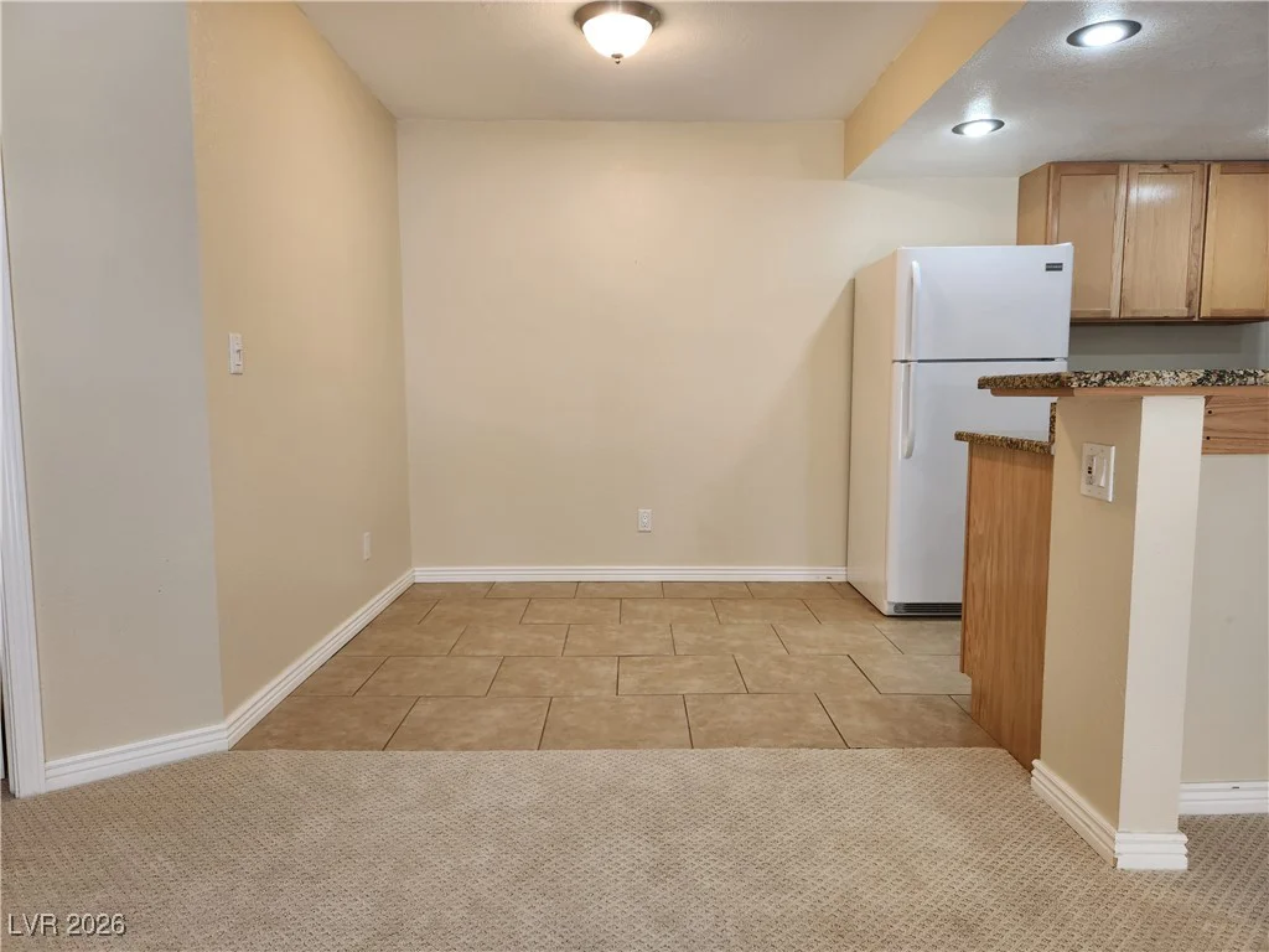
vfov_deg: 58.9
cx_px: 634
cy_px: 476
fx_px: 843
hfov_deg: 73.9
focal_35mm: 23
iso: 100
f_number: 1.8
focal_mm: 5.4
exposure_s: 1/120
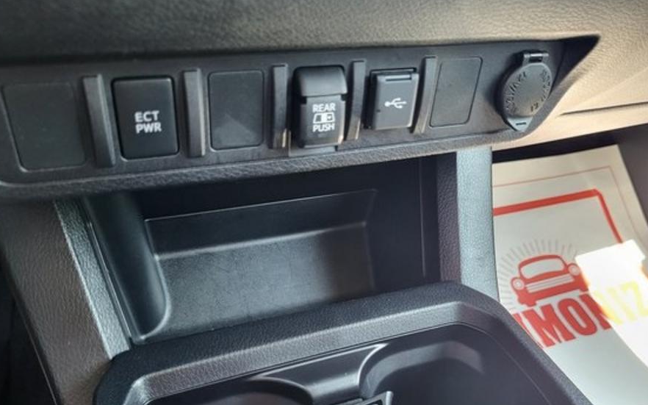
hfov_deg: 59.6
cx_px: 344
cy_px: 279
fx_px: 565
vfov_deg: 38.8
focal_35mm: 32
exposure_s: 1/120
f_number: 1.8
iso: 250
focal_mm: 5.4
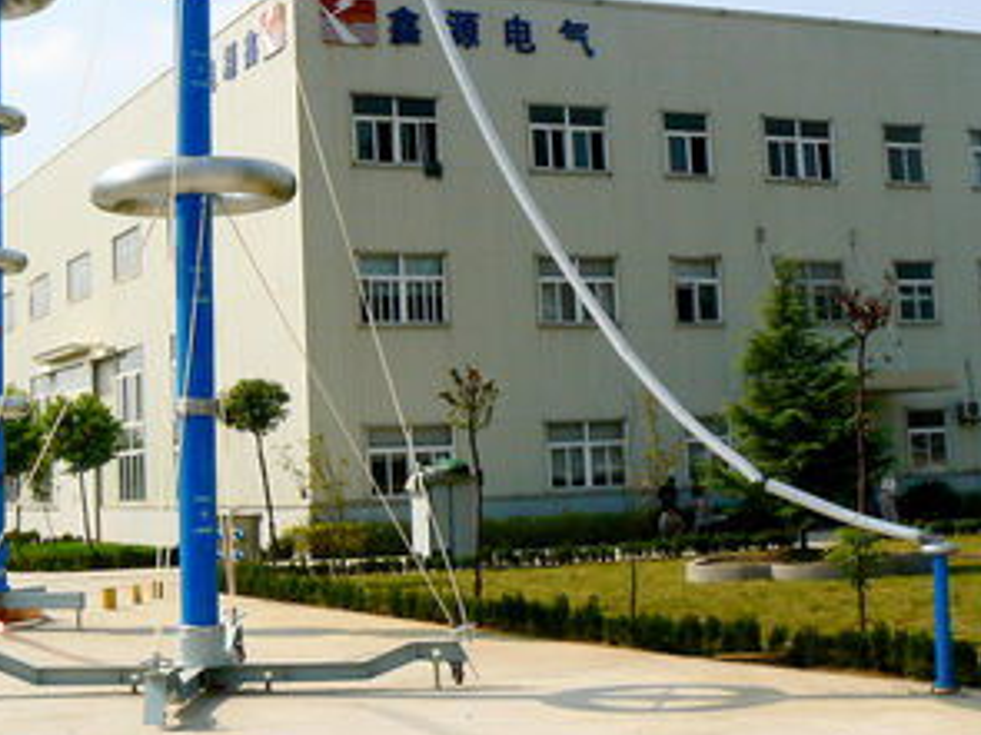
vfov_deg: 23.8
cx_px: 329
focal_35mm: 61
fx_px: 1728
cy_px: 205
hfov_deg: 31.5
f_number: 8
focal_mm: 6
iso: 80
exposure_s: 1/400
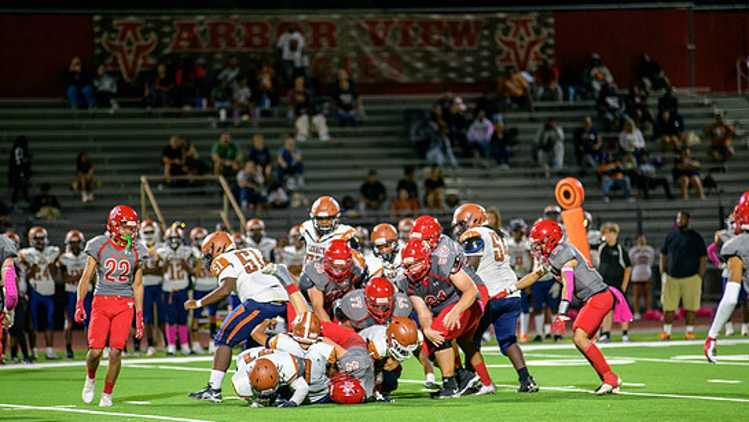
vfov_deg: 5.5
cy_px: 251
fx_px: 4430
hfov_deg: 9.7
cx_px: 377
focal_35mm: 223
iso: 1600
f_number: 2.8
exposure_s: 1/250
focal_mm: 200
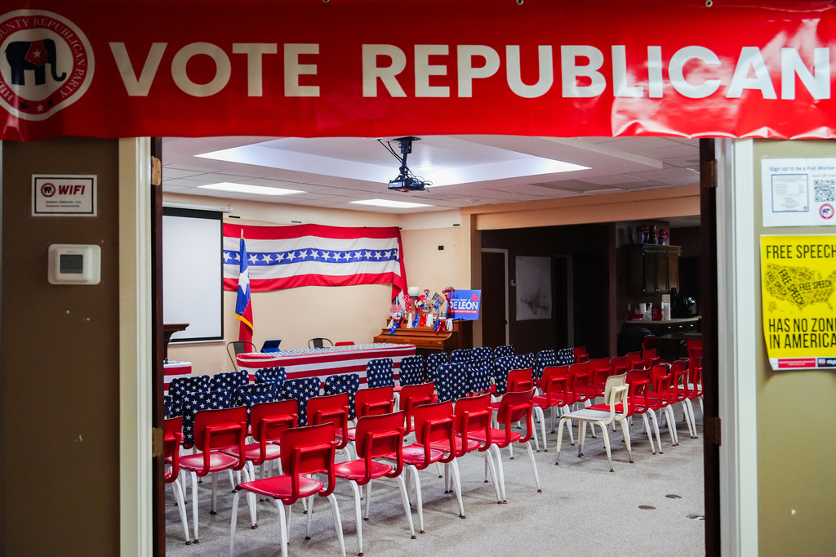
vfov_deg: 38.9
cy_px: 278
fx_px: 789
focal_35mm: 34
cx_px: 418
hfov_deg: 55.8
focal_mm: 34
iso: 3200
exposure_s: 1/500
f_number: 3.5
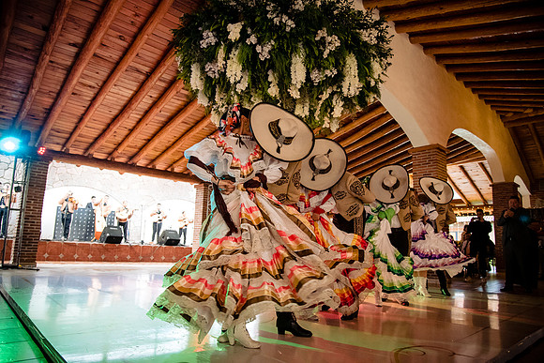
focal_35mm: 24
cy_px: 182
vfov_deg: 53.2
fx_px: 363
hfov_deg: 73.7
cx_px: 272
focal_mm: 24
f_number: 4
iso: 5000
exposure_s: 1/250
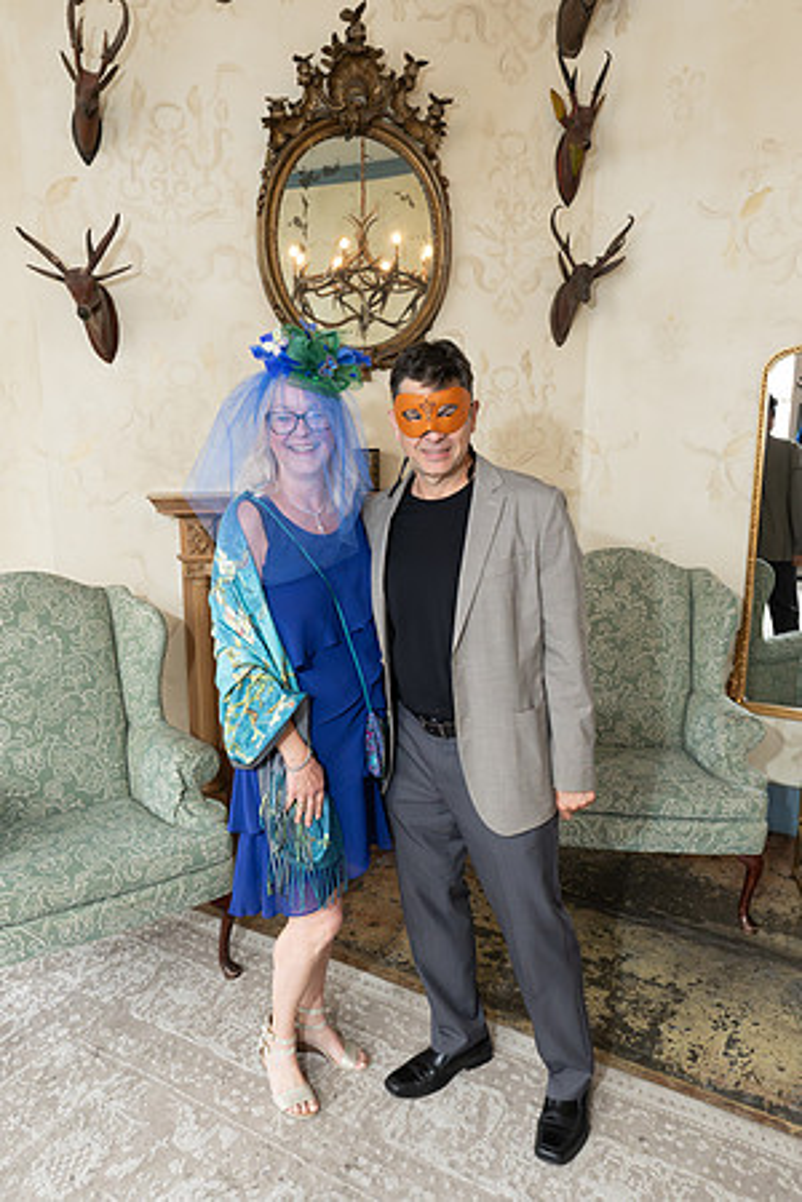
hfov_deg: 51.3
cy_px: 601
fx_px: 835
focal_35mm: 25
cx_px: 401
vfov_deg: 71.5
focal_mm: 17
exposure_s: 1/200
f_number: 5
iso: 2500
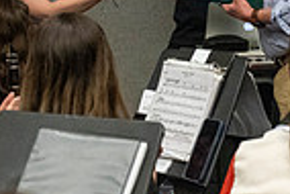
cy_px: -99
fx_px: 2298
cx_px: 294
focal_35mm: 285
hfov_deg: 7.2
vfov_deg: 4.8
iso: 10000
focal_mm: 70
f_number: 4
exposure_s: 1/500
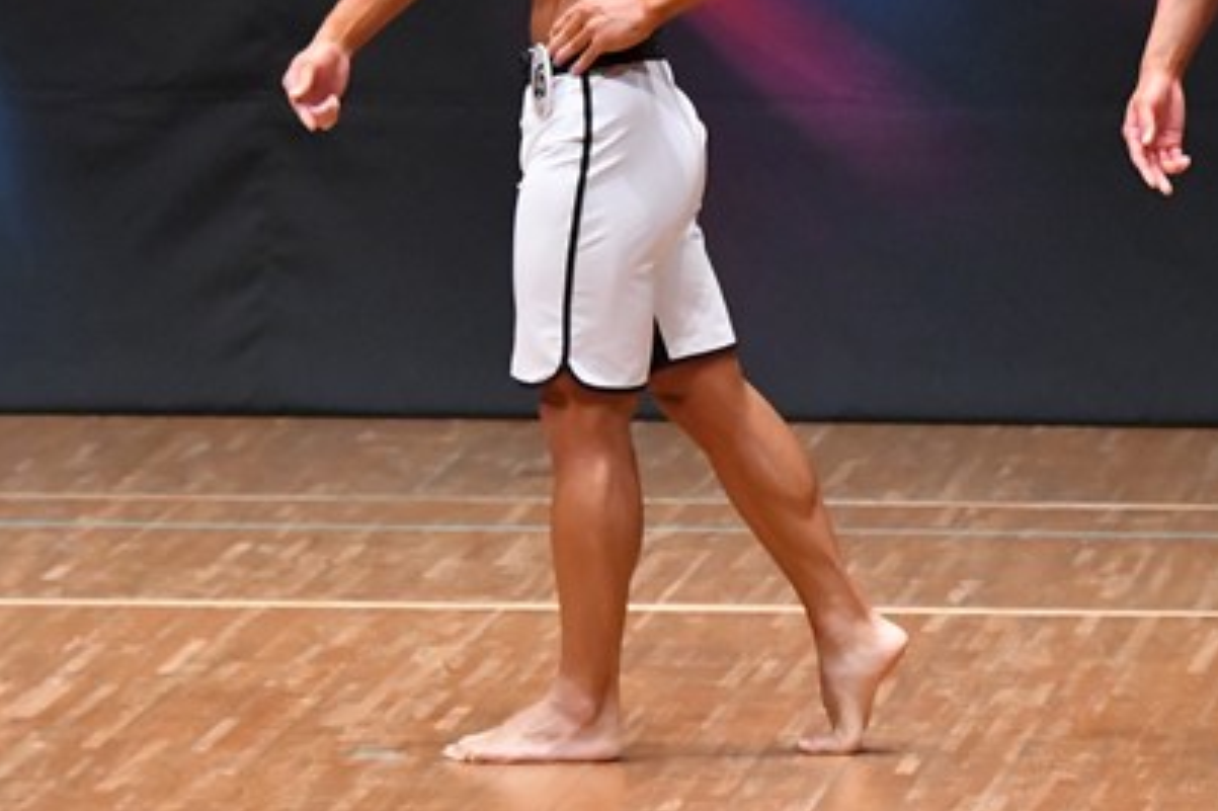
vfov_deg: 2.6
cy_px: 100
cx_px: 980
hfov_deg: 3.9
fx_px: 17653
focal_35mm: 522
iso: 8000
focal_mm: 180
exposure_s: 1/400
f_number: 5.6
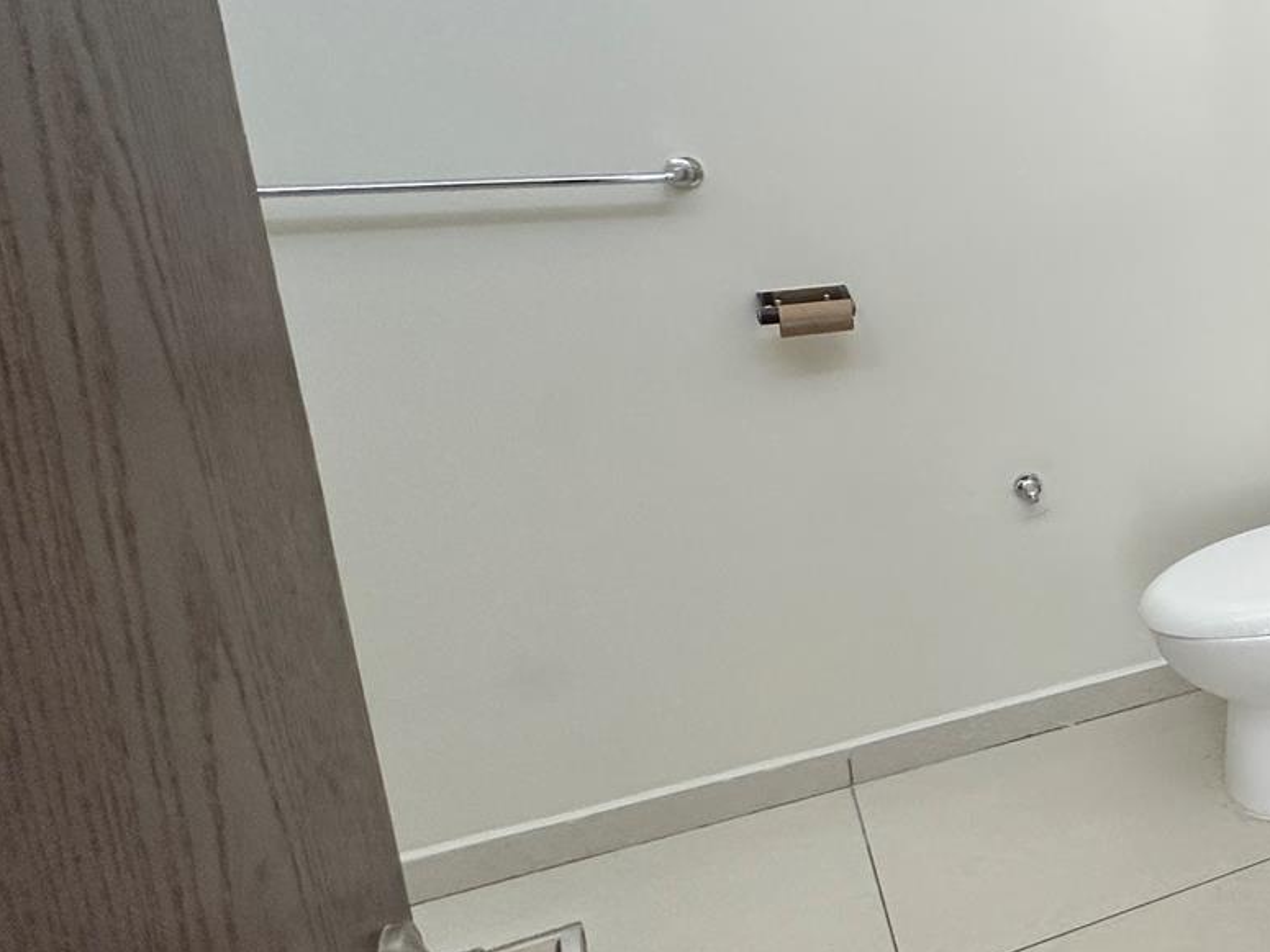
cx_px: 1647
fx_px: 1357
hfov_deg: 35.0
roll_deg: -3.2
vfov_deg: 38.1
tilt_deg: -13.1
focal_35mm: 37
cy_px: 301
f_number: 2.2
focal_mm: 2.22
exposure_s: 1/99
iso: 160
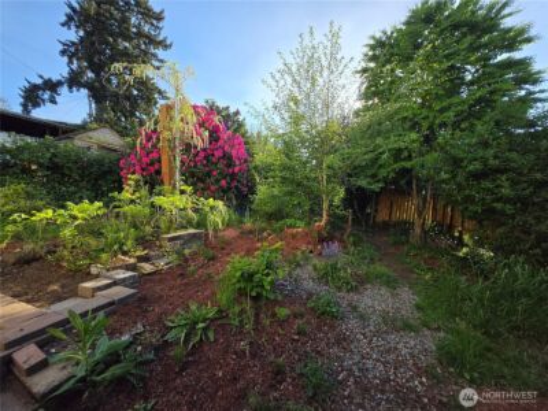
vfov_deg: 89.9
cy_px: 206
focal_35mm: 13
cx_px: 274
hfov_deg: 106.2
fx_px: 206
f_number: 2.2
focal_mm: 1.7
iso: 25
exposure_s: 1/562
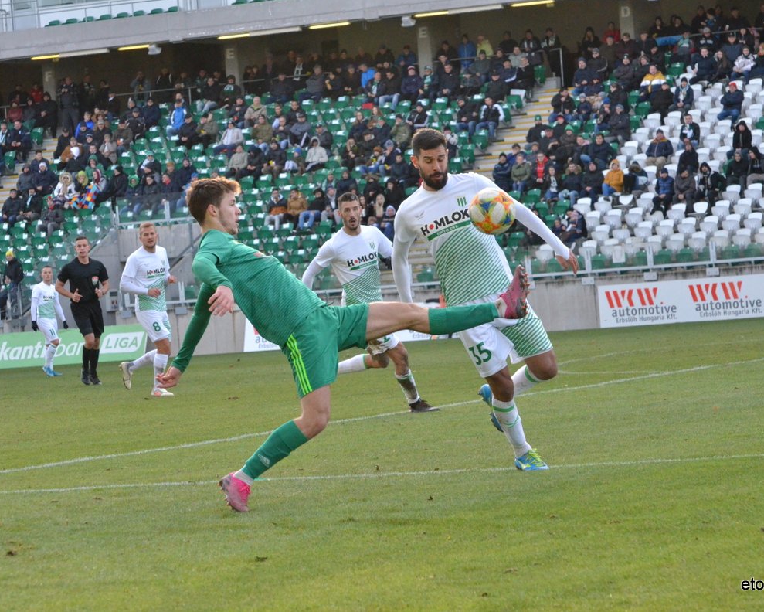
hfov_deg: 11.5
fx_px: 3778
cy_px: 306
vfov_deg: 9.3
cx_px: 346
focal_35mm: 167
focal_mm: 98
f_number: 9
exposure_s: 1/1250
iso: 3200
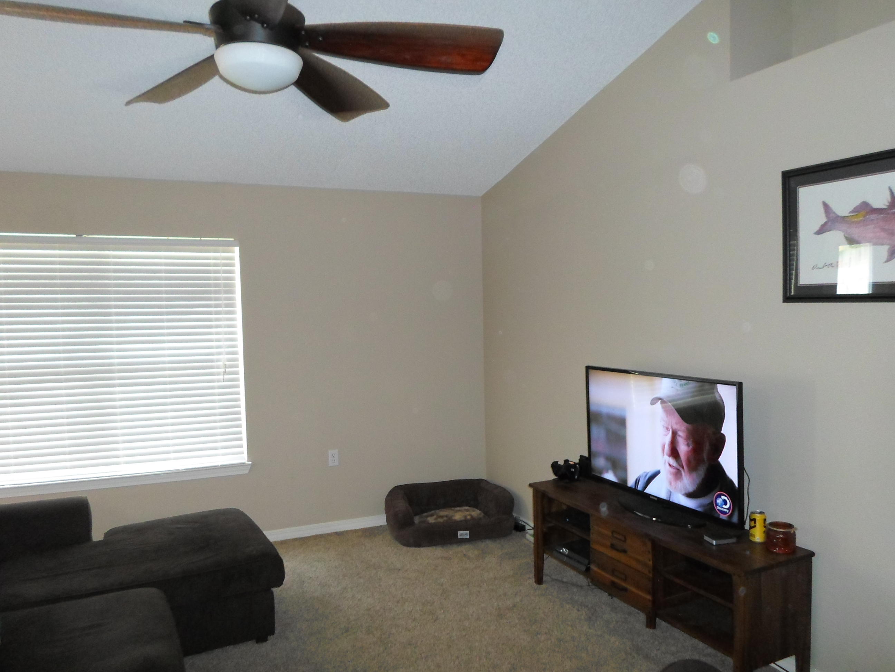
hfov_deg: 69.4
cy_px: 336
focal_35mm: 25
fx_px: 646
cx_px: 448
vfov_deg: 54.9
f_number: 2.5
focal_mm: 4.5
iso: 240
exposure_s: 1/30
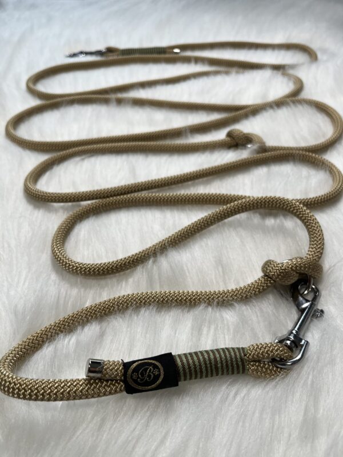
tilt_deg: -46.5
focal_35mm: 26
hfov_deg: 53.1
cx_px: 172
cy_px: 228
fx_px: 344
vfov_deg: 67.3
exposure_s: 1/267
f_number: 1.6
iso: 40
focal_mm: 5.1
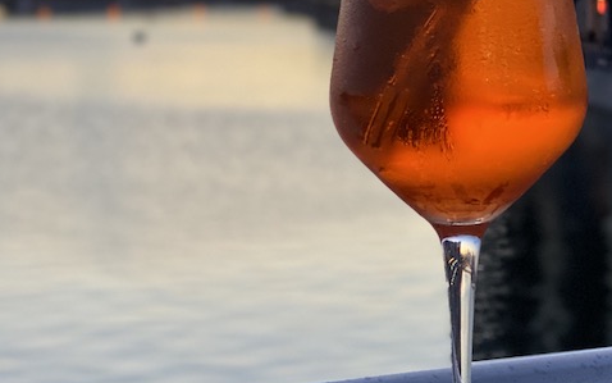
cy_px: 127
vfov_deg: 11.1
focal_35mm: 118
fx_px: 1969
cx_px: 615
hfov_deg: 17.3
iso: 125
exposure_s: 1/36
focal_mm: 6
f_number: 2
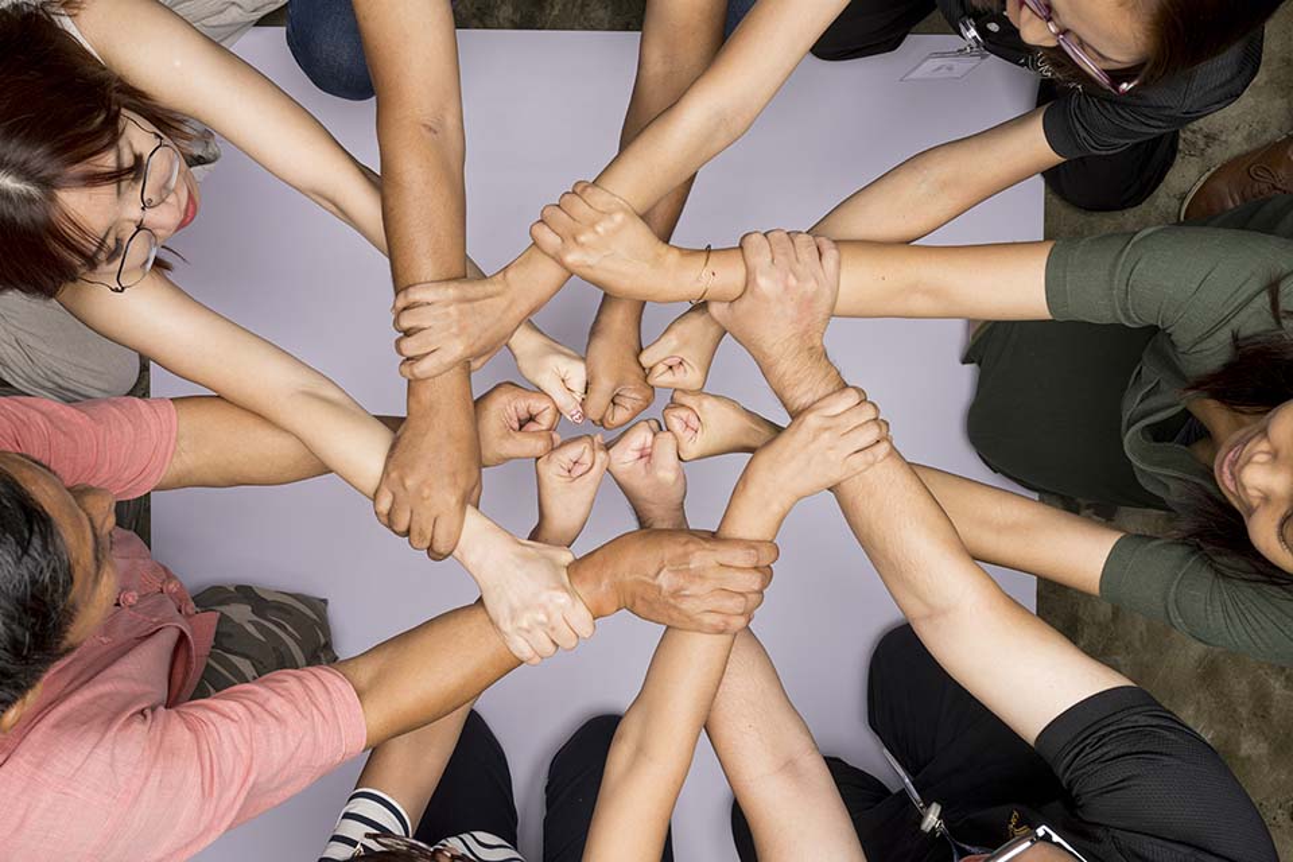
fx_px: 1221
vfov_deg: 38.9
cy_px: 431
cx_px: 646
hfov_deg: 55.8
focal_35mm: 34
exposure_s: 1/200
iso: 64
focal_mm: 34
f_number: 7.1
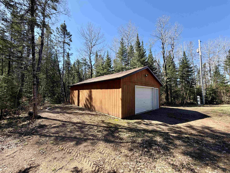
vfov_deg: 85.7
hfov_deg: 102.1
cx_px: 115
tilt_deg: +3.1
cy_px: 86
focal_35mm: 14
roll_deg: -0.6
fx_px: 93
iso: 40
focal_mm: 2.22
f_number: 2.2
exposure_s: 1/506
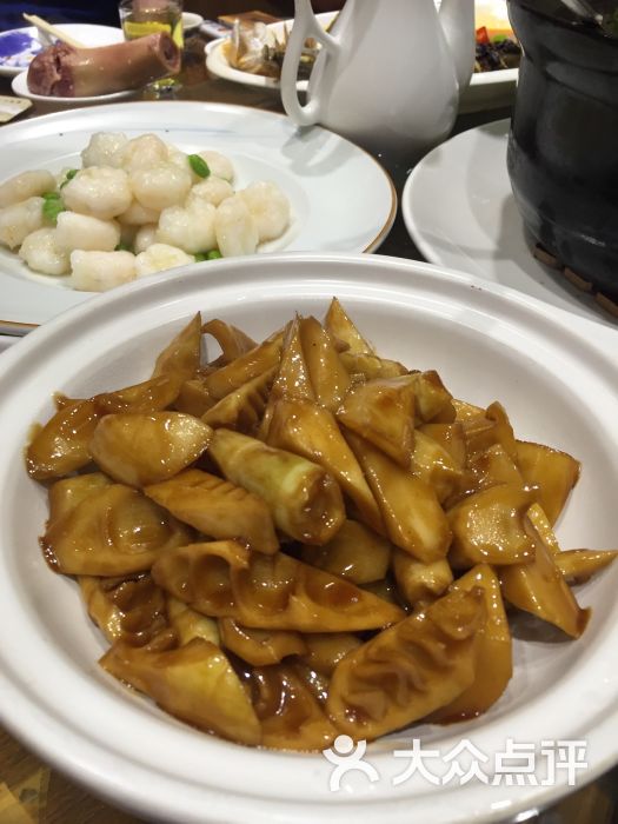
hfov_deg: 48.2
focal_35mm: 29
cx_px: 309
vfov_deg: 61.7
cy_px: 412
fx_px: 690
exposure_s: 1/33
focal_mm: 4.15
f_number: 2.2
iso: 50
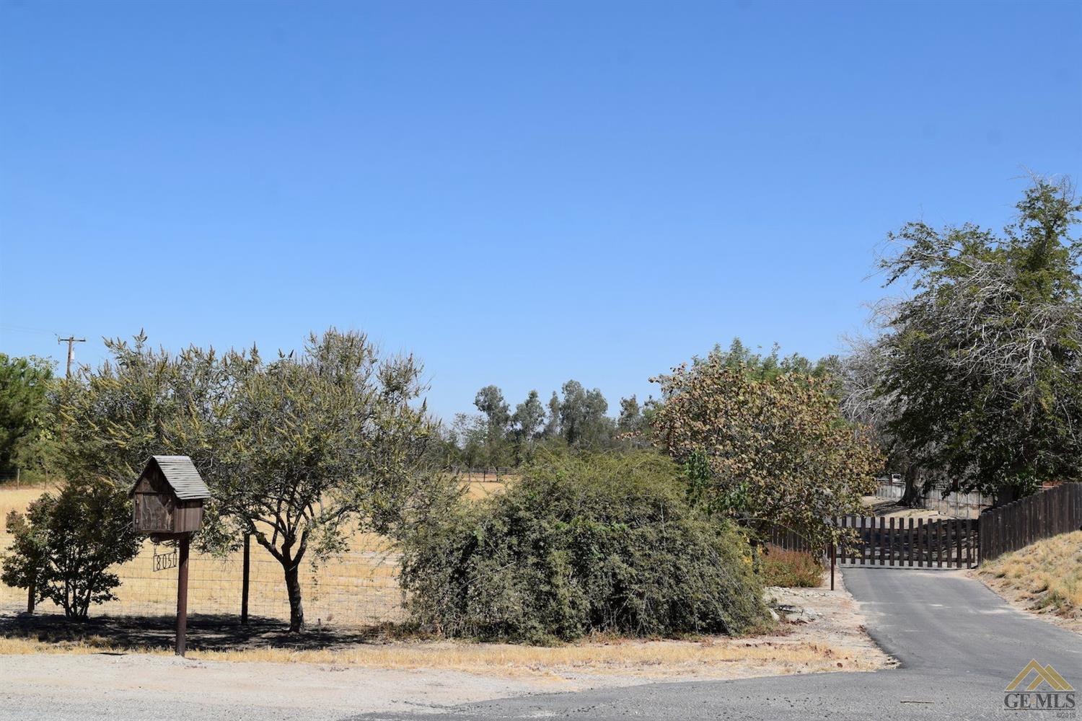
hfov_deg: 49.6
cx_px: 541
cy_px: 360
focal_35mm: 39
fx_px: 1172
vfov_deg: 34.2
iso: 200
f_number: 10
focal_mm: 26
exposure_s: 1/400
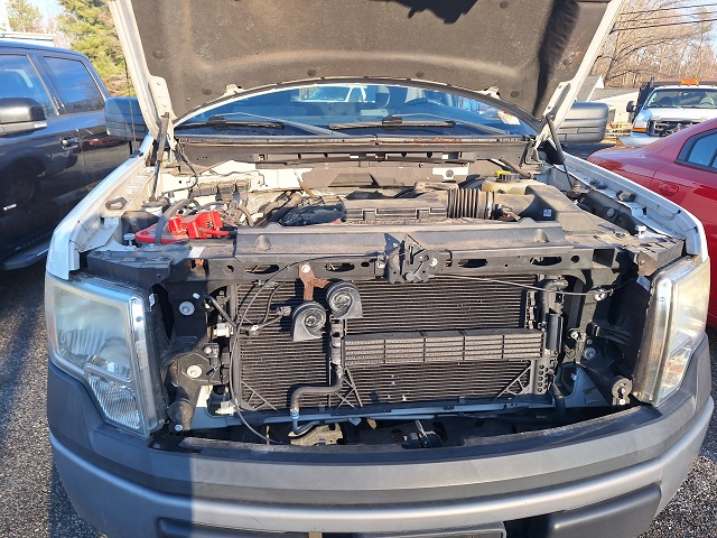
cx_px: 358
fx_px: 476
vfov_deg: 58.9
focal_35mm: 23
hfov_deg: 73.9
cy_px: 269
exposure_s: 1/537
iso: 25
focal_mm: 5.54
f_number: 1.8
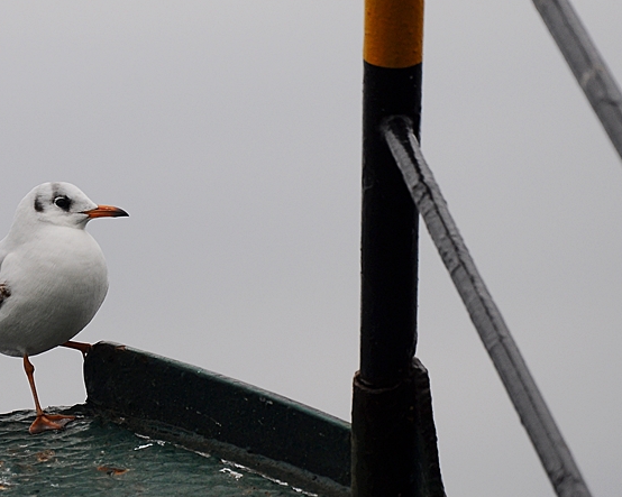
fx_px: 4413
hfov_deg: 8.1
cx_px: 218
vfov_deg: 6.5
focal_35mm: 240
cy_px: 273
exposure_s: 1/160
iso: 250
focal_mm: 105
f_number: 5.6
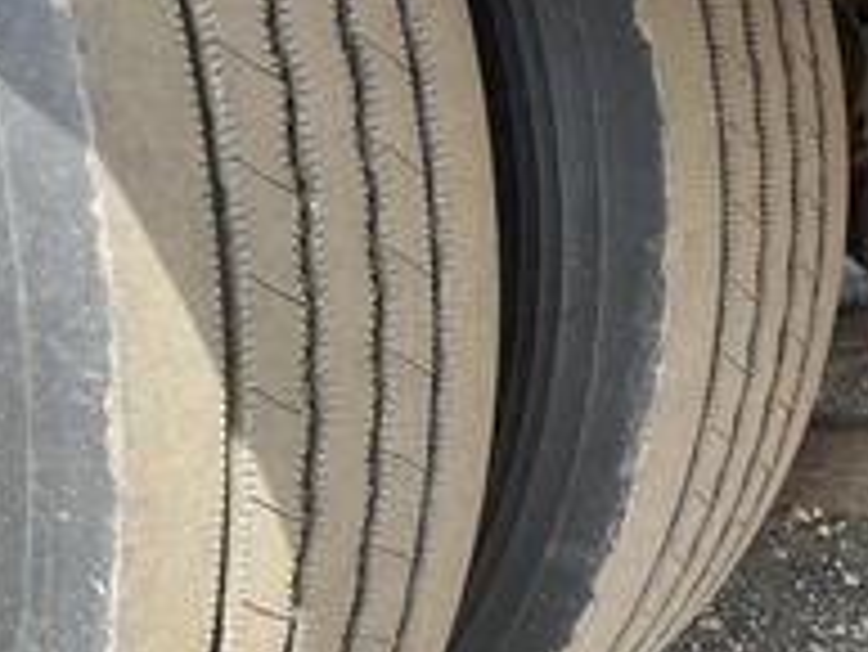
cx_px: 364
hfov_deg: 32.1
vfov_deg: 24.4
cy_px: 261
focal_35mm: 60
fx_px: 1505
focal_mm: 3
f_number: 1.8
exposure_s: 1/201
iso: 25
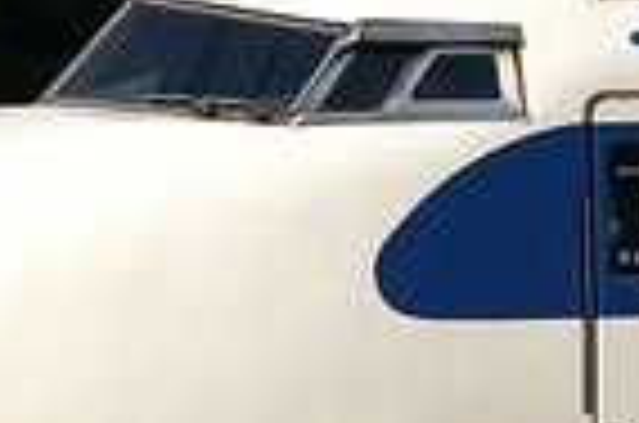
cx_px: 670
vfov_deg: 0.8
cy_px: 27
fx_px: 28815
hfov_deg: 1.3
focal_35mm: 1627
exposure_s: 1/250
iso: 100
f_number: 11
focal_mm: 300
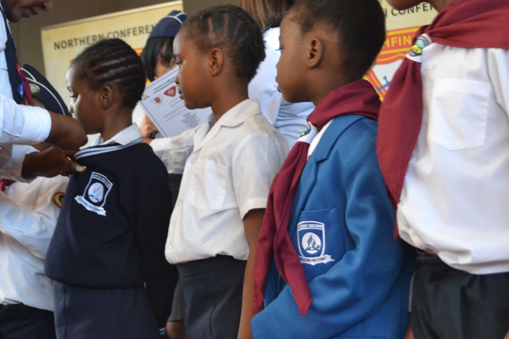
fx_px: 1060
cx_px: 148
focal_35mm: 75
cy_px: 130
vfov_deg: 18.2
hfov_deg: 26.7
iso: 900
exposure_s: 1/60
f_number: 4.5
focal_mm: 30
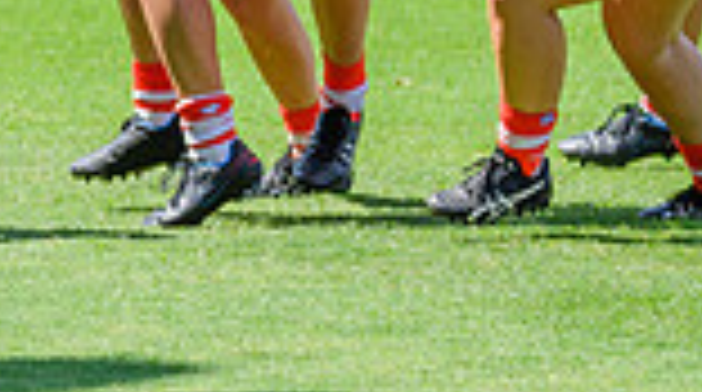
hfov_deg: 2.8
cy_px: -384
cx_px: 251
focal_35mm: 781
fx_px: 14508
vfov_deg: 1.5
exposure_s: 1/2000
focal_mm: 150
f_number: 6.3
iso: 800
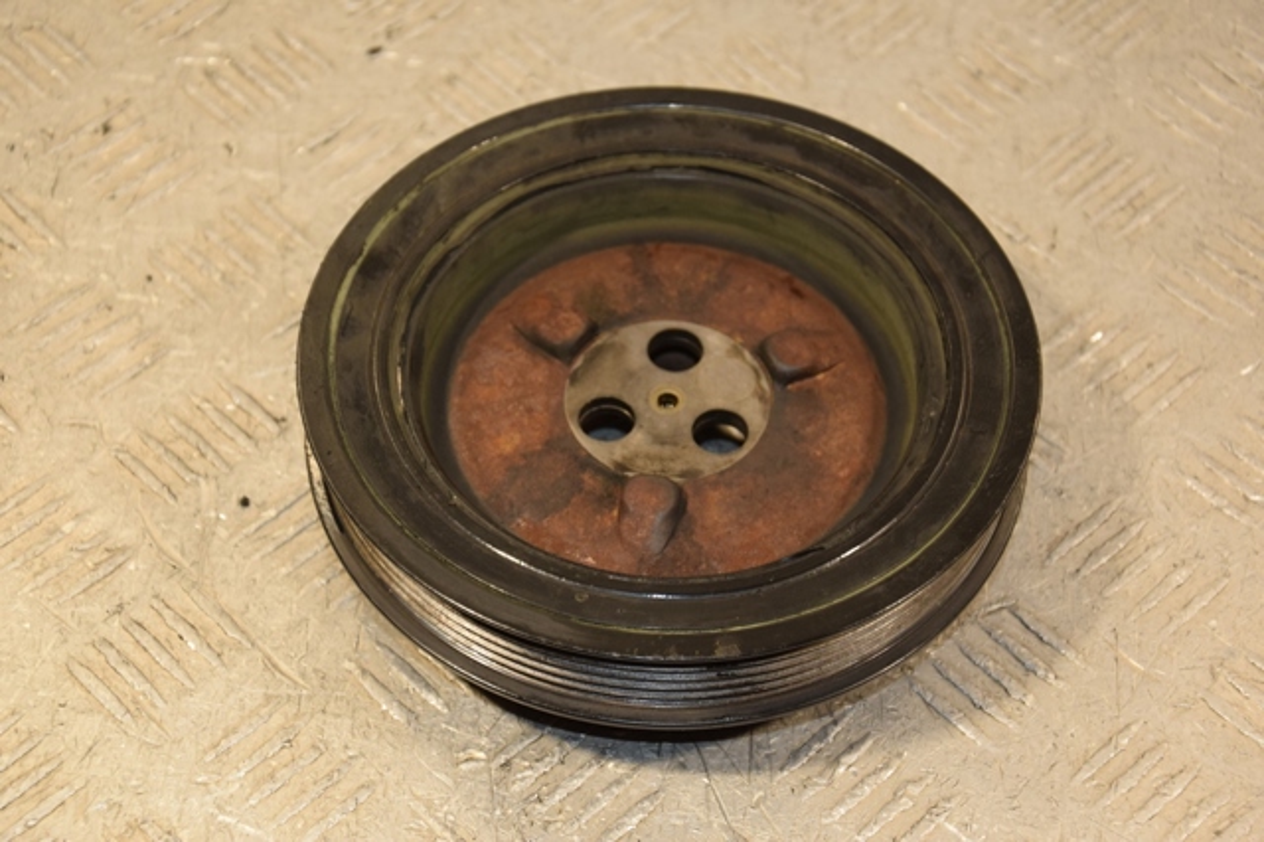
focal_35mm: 87
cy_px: 421
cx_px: 632
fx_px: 3053
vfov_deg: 15.7
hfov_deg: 23.4
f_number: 5
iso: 800
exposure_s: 1/125
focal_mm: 58
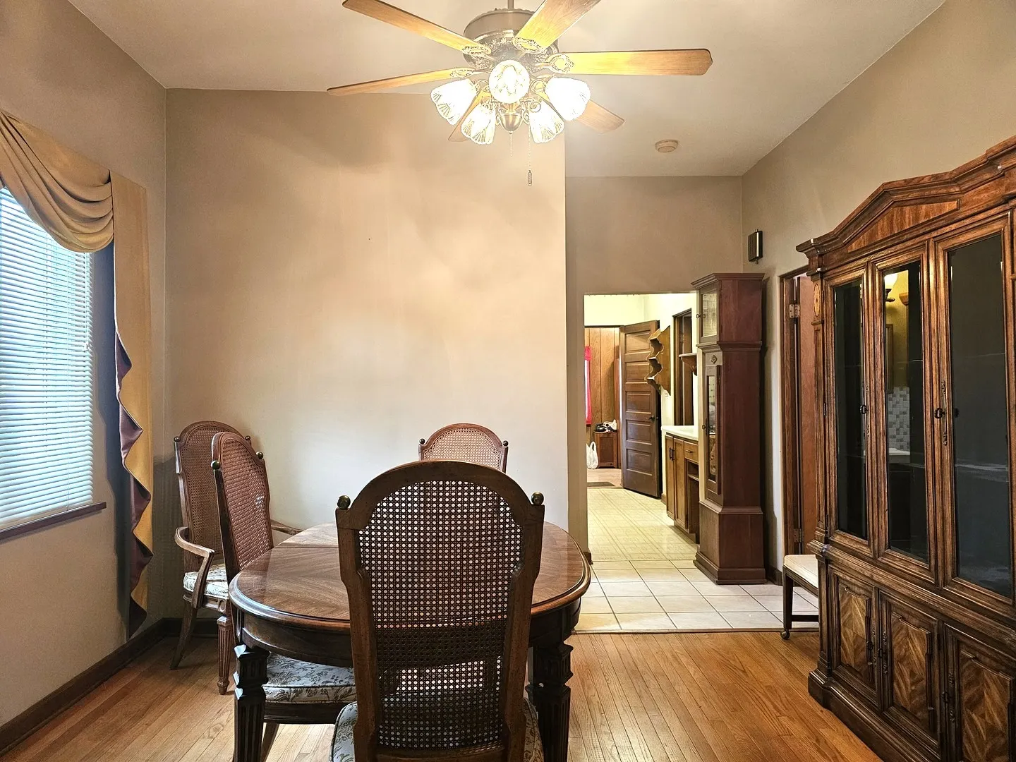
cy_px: 381
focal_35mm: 23
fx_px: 675
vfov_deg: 58.9
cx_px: 508
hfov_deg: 73.9
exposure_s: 1/60
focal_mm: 6.3
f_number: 1.7
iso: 500
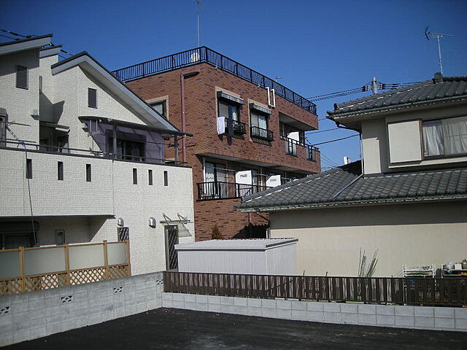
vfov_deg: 40.7
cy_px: 175
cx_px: 234
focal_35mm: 35
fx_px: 472
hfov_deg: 52.6
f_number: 5.7
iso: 50
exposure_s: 1/449
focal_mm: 5.7
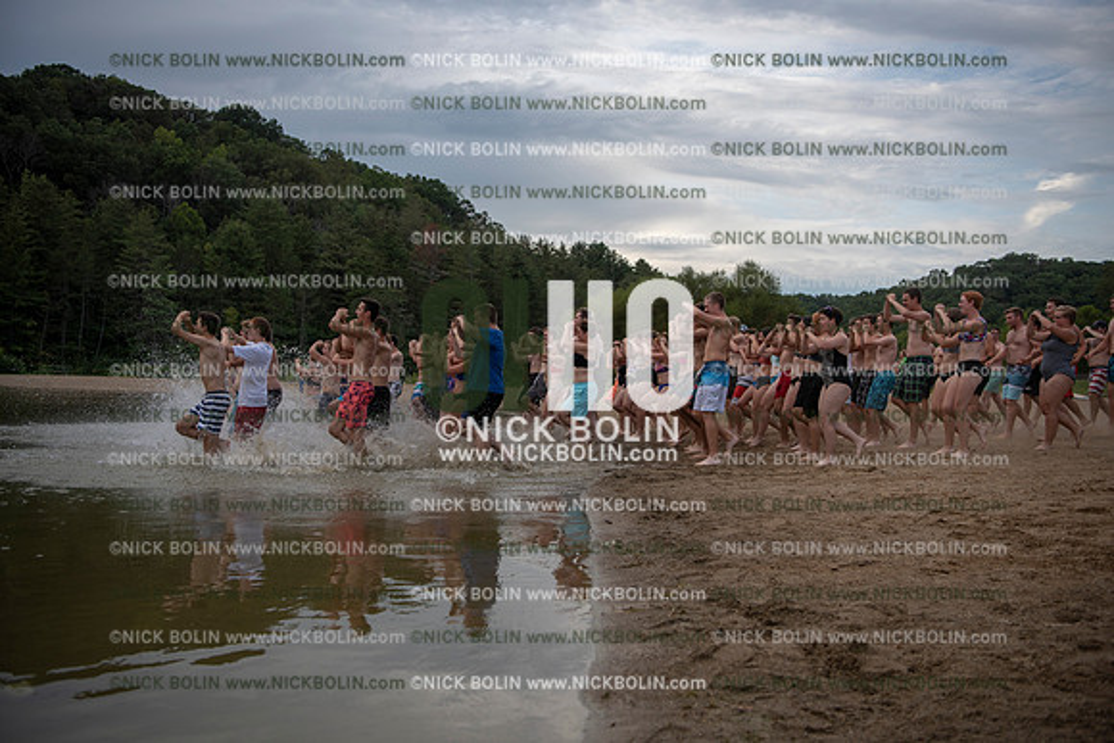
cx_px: 557
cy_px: 372
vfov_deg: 38.9
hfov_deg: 55.8
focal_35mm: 34
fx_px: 1052
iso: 160
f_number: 3.2
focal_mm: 34
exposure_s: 1/1600
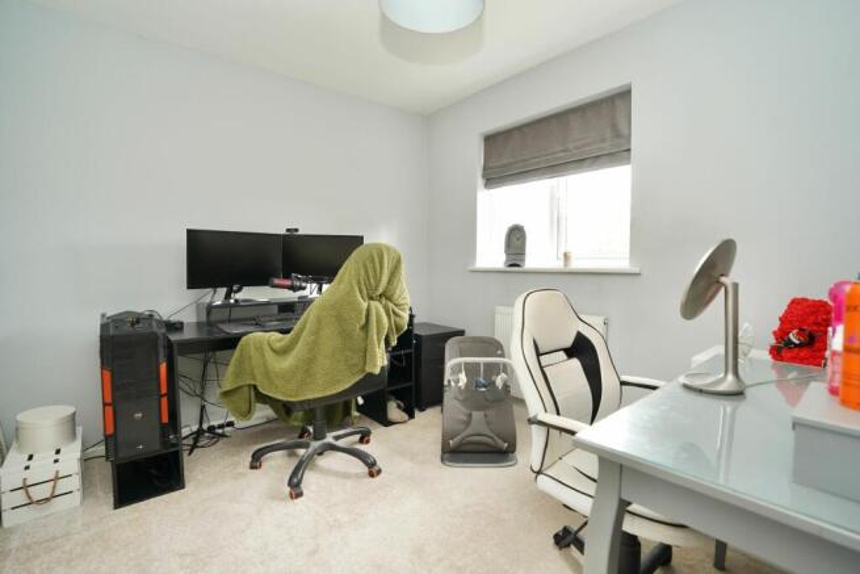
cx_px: 430
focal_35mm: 16
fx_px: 382
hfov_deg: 96.7
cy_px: 287
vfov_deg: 73.8
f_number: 4
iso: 1600
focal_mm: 16
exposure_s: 1/160
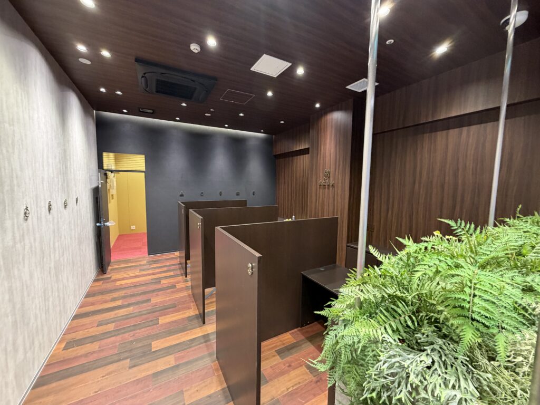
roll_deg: +0.3
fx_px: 218
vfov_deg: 85.7
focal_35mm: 14
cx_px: 270
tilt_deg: -2.1
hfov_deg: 102.1
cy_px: 202
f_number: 2.2
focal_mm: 2.22
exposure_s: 1/50
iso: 250
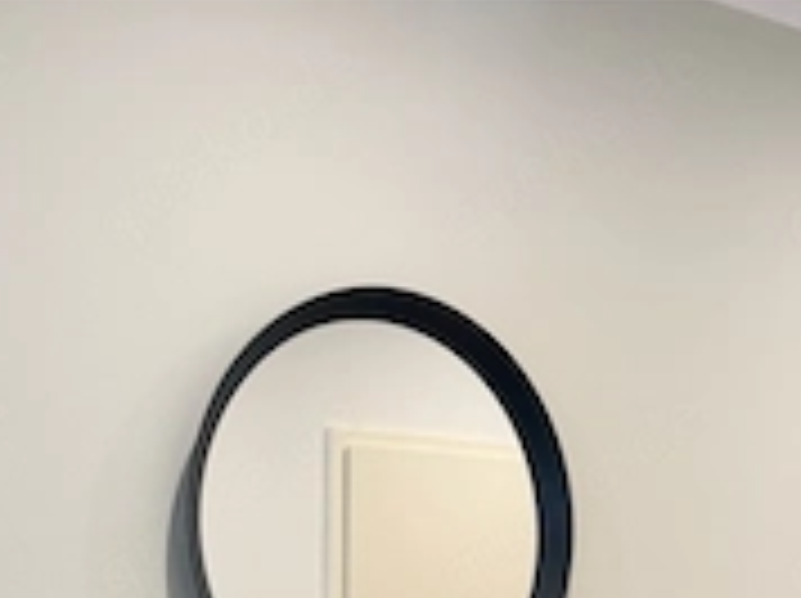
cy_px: 895
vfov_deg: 22.3
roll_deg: +0.5
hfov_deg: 35.5
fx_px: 1248
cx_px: 324
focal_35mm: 54
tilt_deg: -9.1
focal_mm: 6.76
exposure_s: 1/50
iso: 125
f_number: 1.78
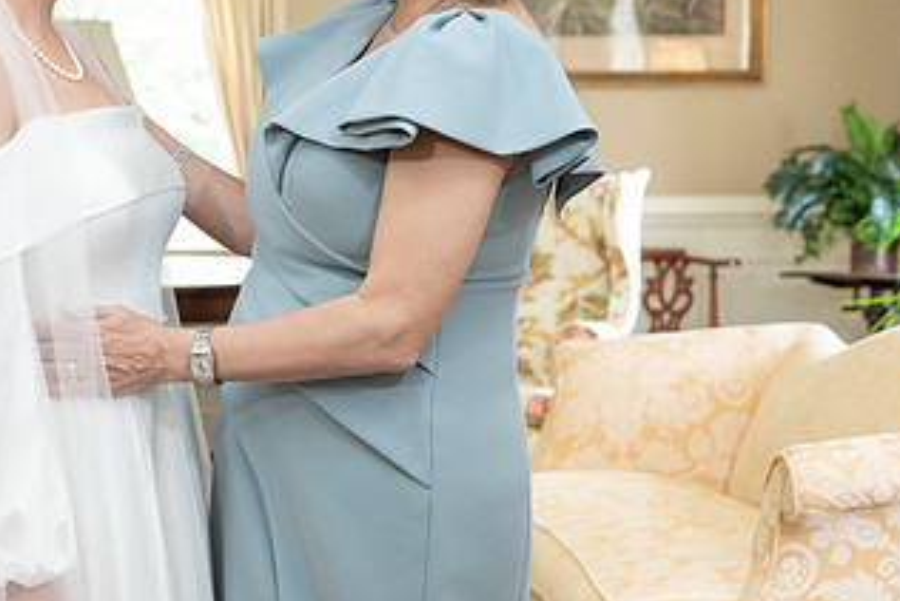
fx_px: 2201
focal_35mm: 88
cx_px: 83
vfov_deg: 15.5
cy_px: 201
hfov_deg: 22.5
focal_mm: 48
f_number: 4
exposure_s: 1/250
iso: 1600
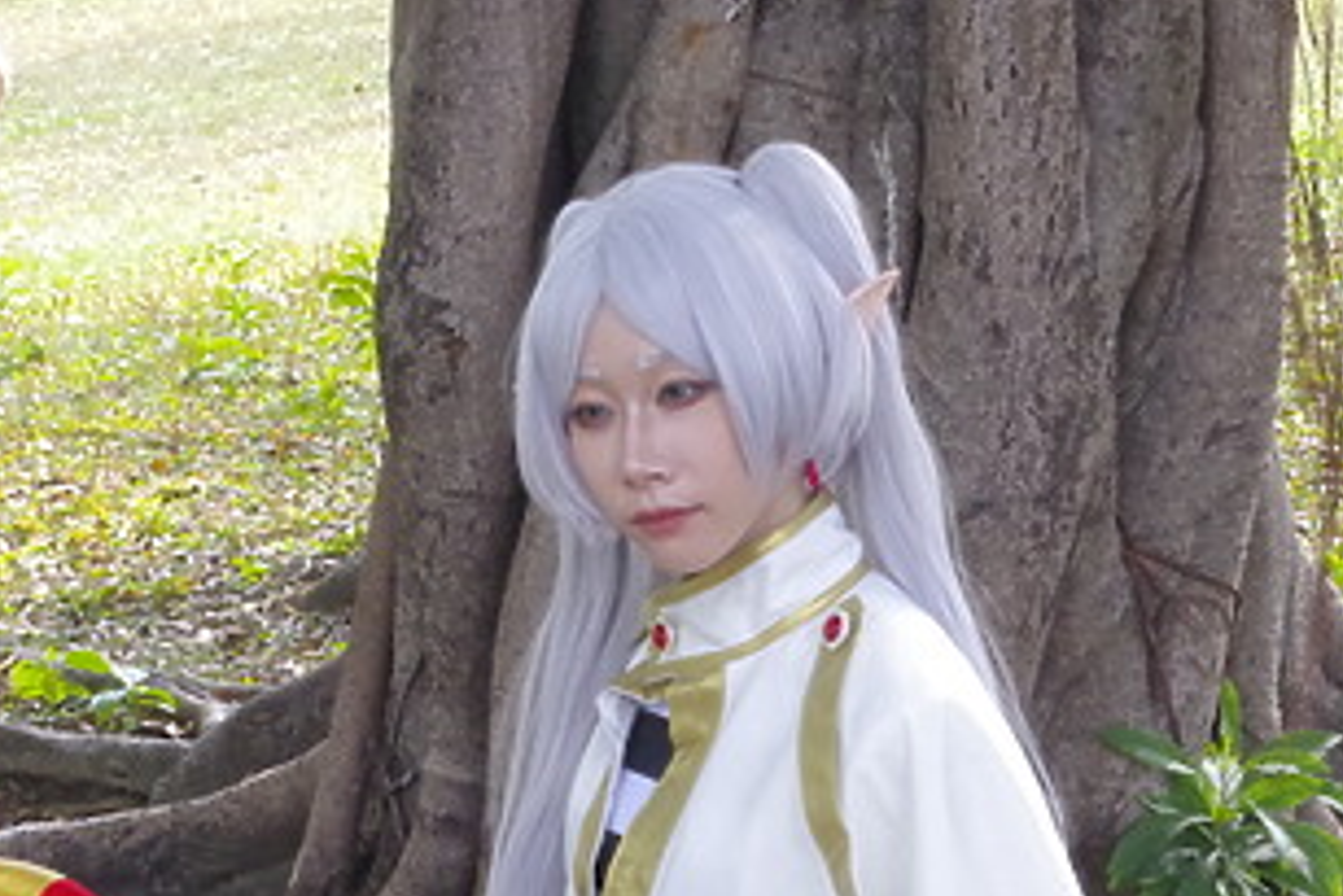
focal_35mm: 122
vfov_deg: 11.1
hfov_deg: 16.7
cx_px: 941
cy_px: 1062
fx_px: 4553
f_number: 4.5
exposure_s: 1/30
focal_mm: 32
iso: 2000
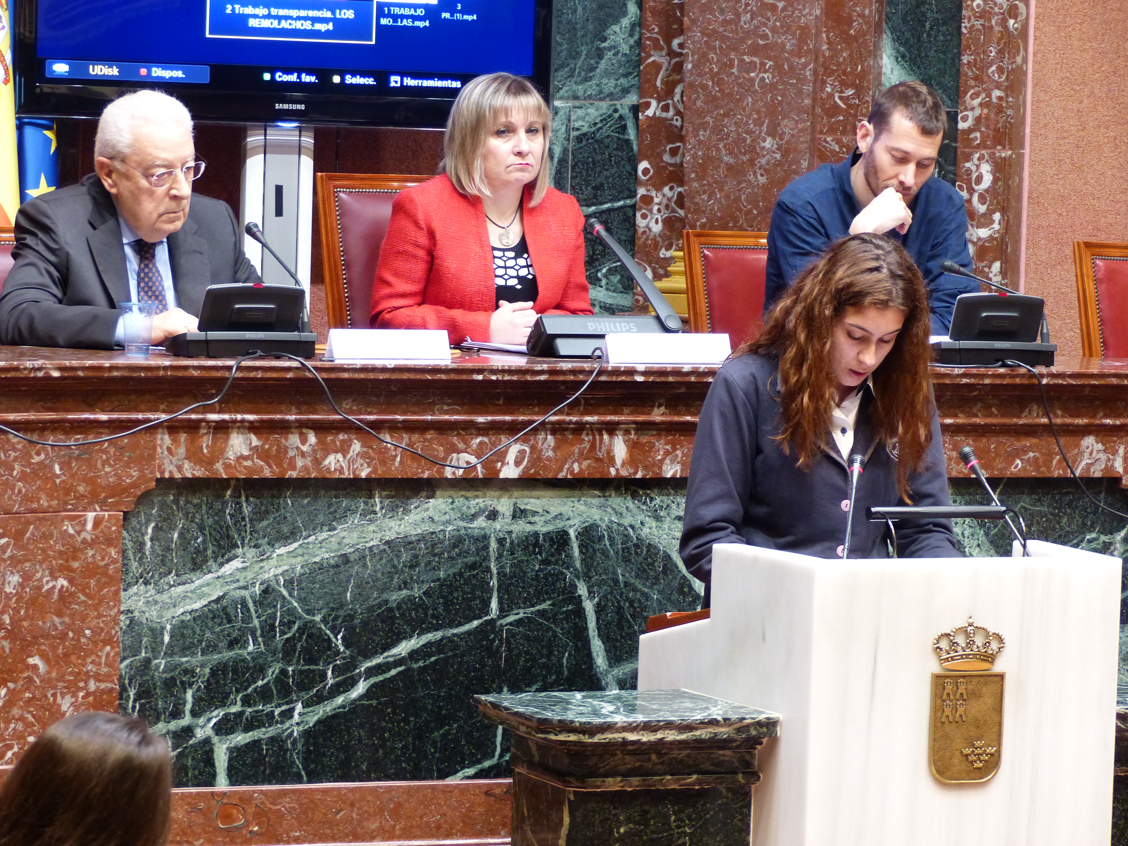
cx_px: 564
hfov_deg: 13.9
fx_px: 4627
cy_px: 423
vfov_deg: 10.4
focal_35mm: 142
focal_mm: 25.6
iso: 400
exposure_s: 1/15
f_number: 2.8
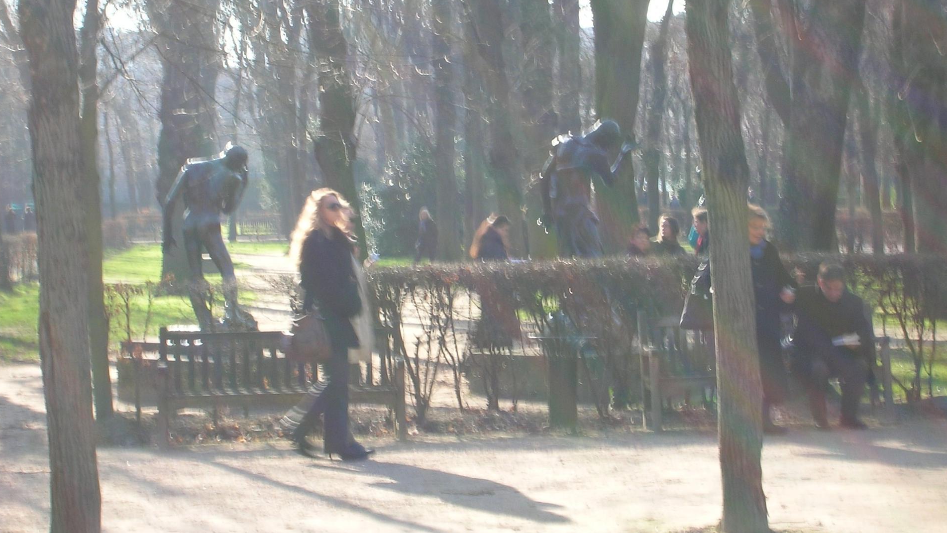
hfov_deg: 19.1
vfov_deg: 10.8
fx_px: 2813
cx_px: 472
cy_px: 211
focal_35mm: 112
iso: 50
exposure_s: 1/24
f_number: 8.2
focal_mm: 17.1
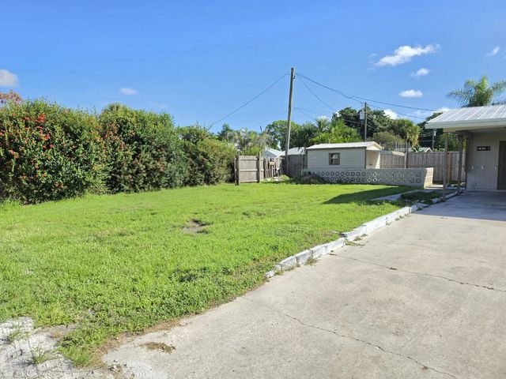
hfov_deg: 73.9
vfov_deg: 58.9
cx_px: 253
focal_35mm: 23
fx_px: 336
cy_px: 190
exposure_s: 1/5000
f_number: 1.4
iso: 64
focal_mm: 6.5
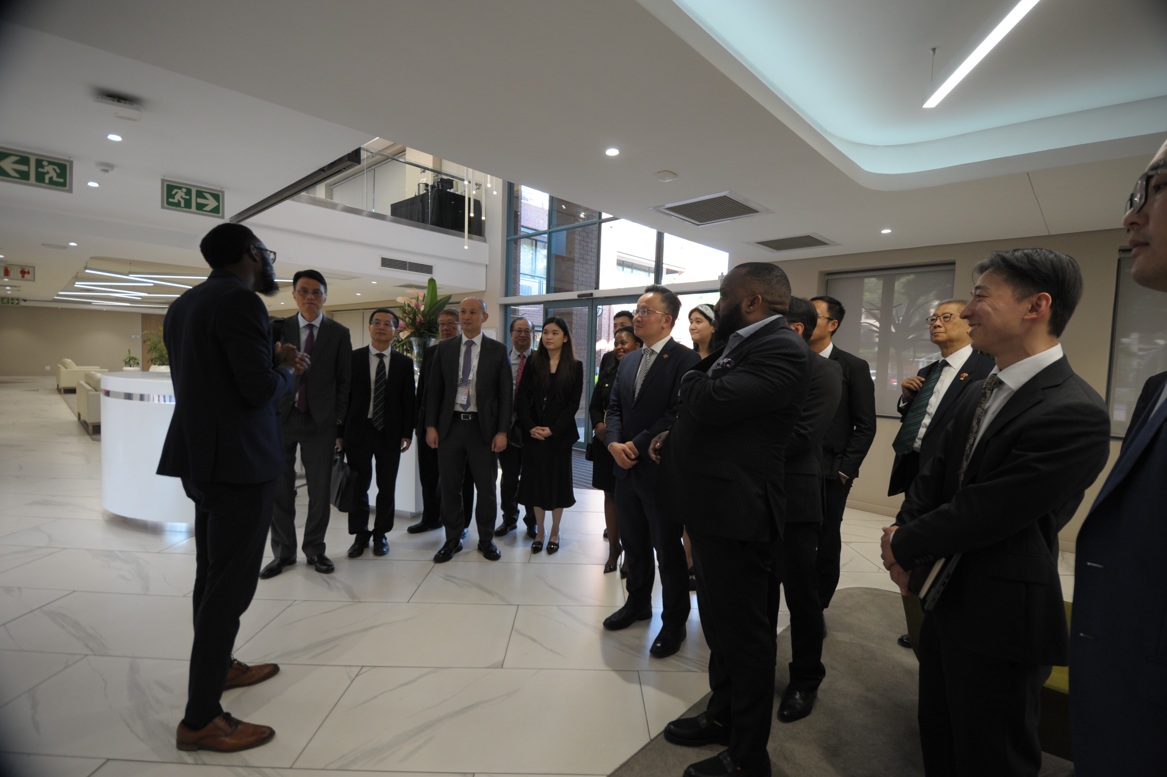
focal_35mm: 16
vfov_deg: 73.7
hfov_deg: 96.8
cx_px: 584
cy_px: 388
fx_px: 518
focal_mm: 16
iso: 800
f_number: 5
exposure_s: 1/100
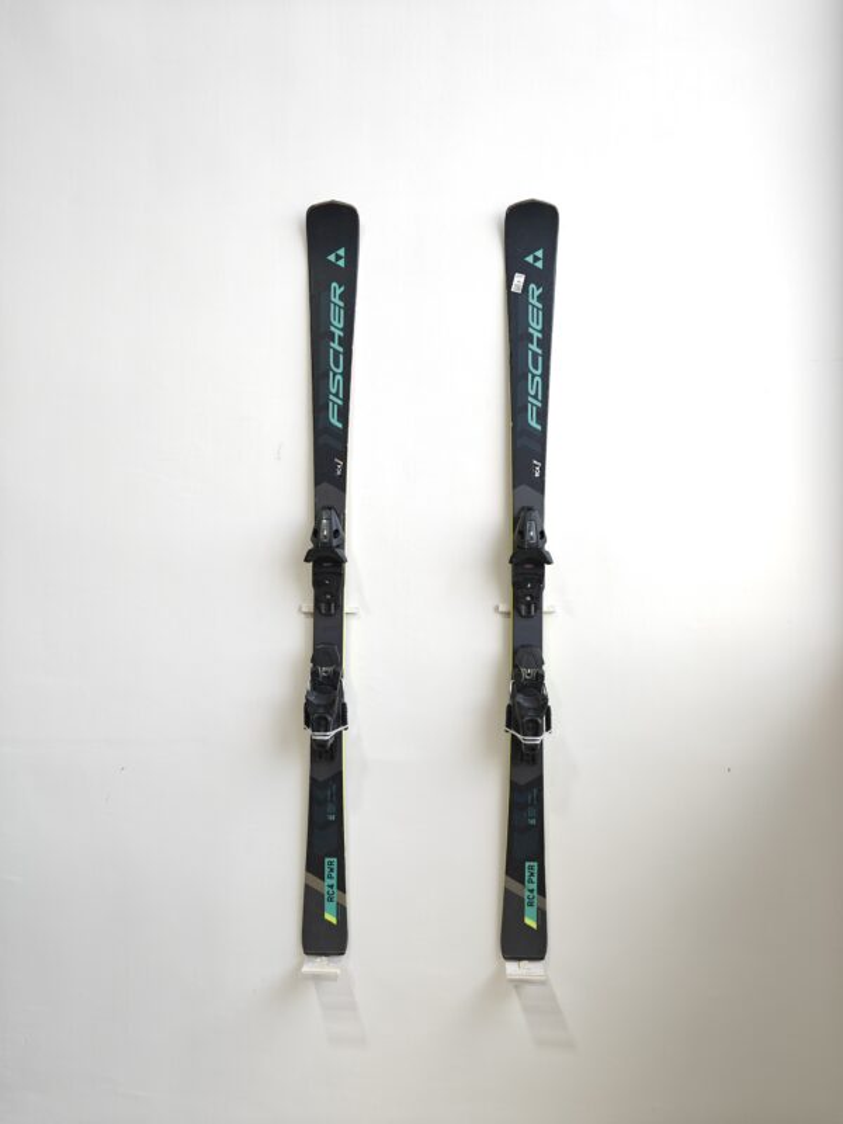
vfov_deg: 71.6
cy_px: 562
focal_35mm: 24
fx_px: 779
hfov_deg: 56.8
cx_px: 422
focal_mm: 6.57
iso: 50
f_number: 1.68
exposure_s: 1/134
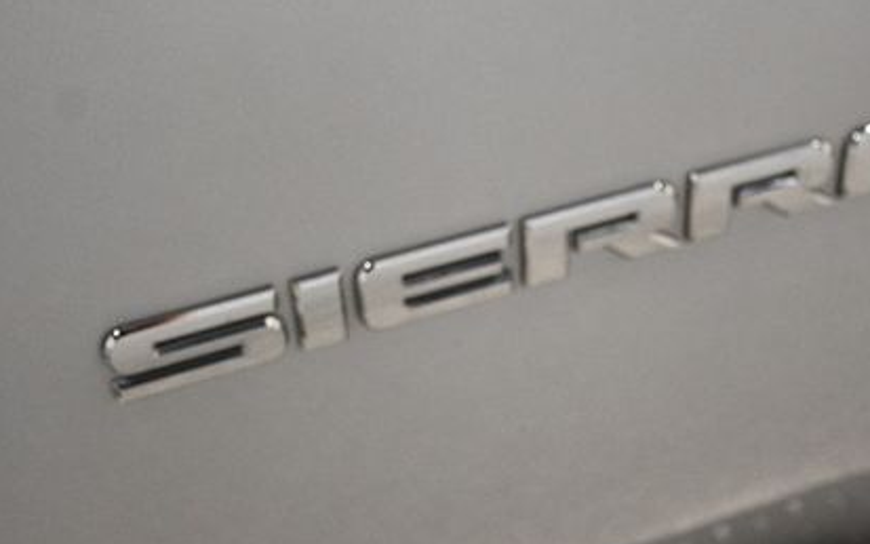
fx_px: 1683
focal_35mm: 71
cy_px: 308
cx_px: 535
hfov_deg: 28.9
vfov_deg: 18.3
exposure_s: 1/125
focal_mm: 30
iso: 2200
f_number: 4
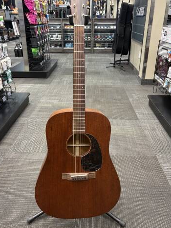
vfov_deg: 61.5
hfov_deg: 48.3
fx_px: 191
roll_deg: +1.2
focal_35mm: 29
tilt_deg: -22.3
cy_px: 103
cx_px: 83
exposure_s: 1/60
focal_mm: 5.96
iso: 100
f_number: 1.6
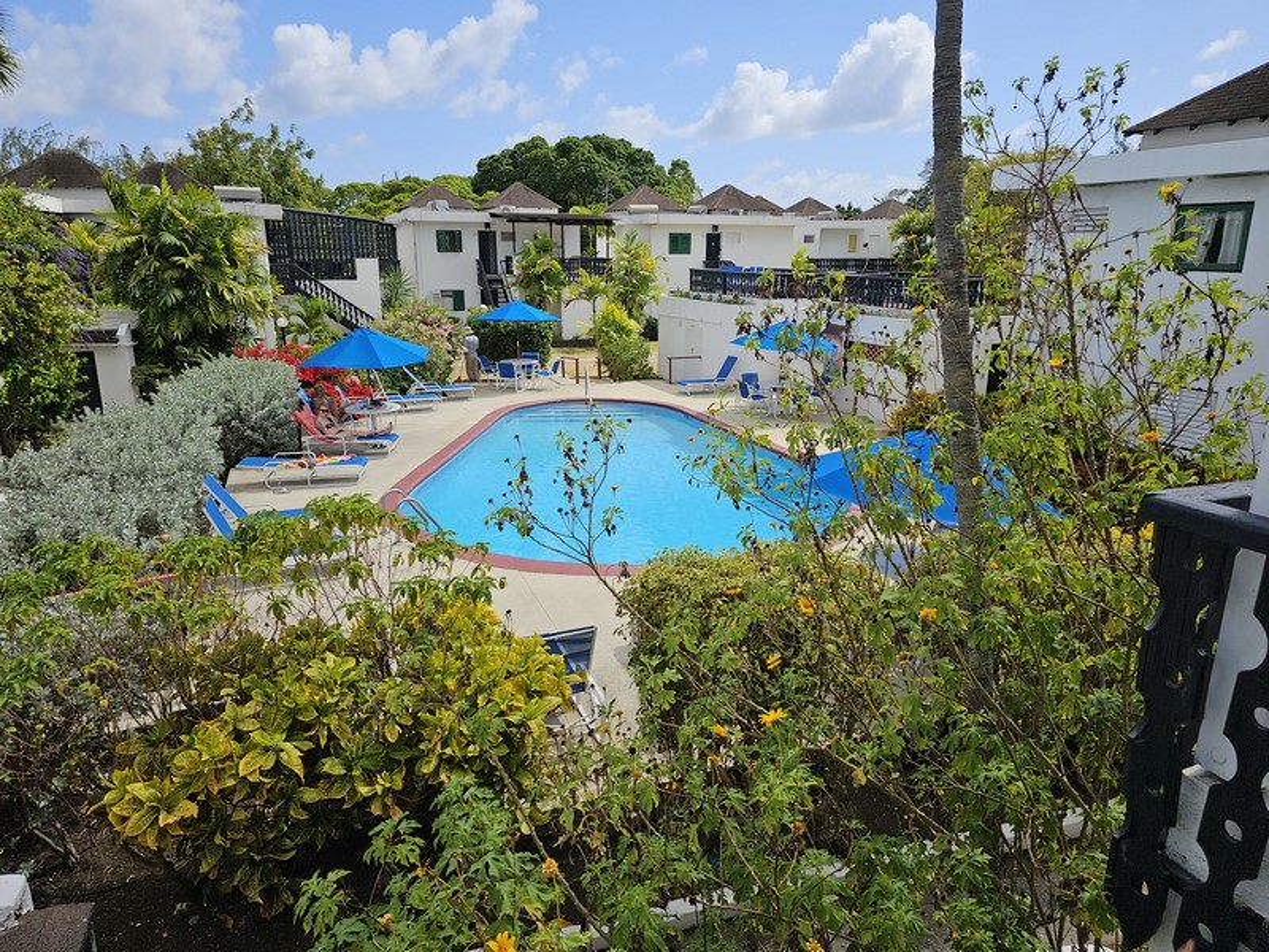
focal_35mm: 23
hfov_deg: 73.9
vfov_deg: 58.9
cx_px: 634
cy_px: 476
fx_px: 843
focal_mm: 6.3
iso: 10
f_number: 1.7
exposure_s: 1/994
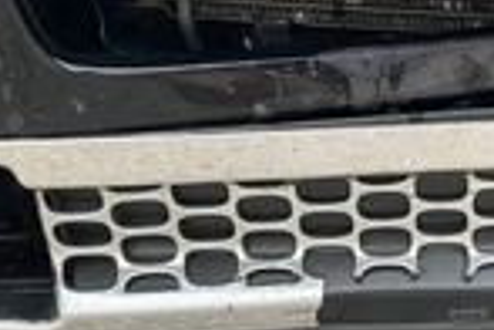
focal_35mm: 82
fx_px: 1125
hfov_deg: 23.1
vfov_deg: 16.7
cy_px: 178
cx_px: 561
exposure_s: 1/172
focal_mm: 3
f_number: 1.8
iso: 25
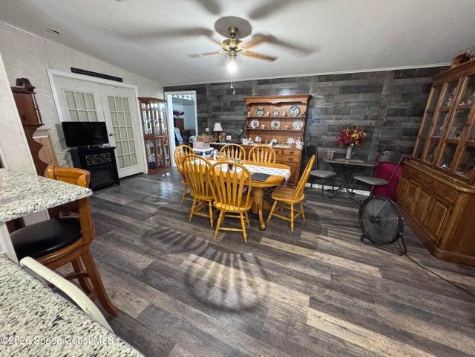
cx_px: 238
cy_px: 178
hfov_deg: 102.1
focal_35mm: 14
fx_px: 192
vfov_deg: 85.7
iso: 1000
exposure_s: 1/60
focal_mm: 2.22
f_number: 2.2
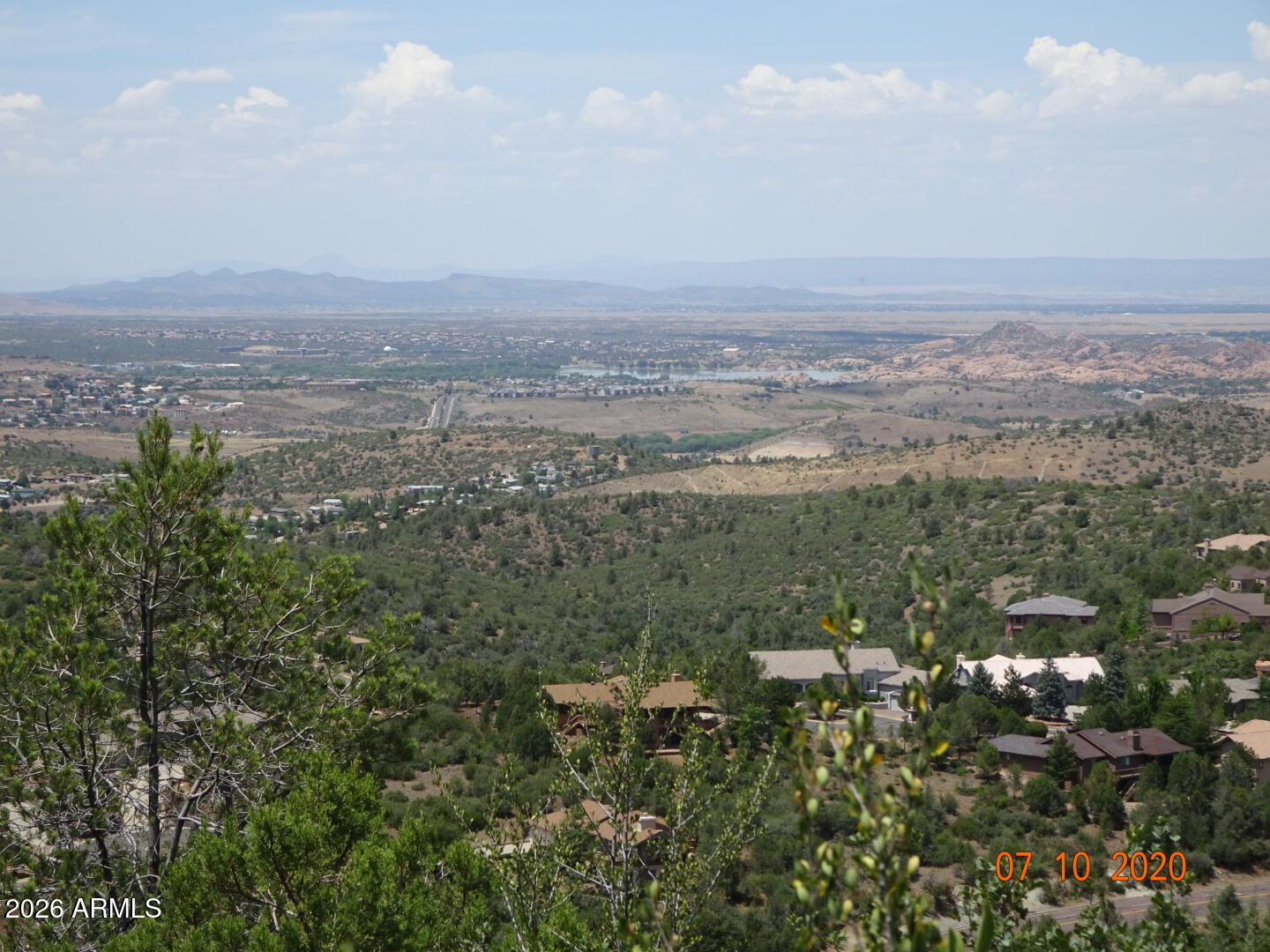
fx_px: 3412
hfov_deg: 21.1
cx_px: 635
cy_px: 476
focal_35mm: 93
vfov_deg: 15.9
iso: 80
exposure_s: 1/500
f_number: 5
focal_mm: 15.92
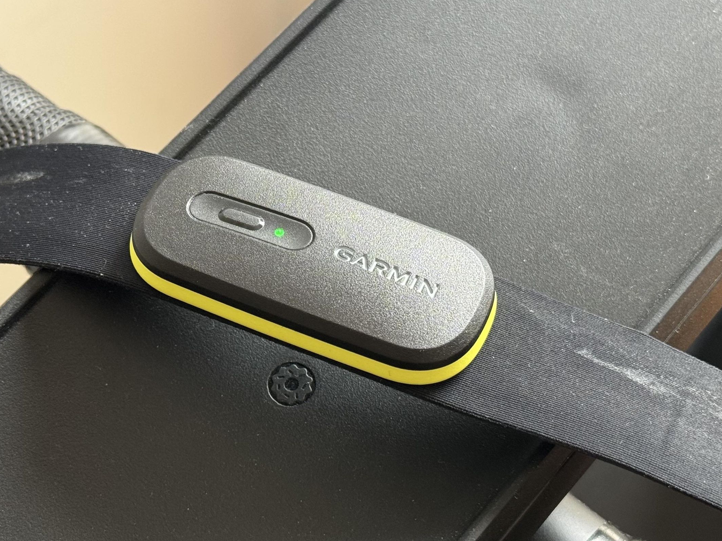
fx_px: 1210
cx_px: 326
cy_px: 303
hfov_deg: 33.2
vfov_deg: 25.2
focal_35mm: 58
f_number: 1.78
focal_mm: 6.76
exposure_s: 1/60
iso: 100
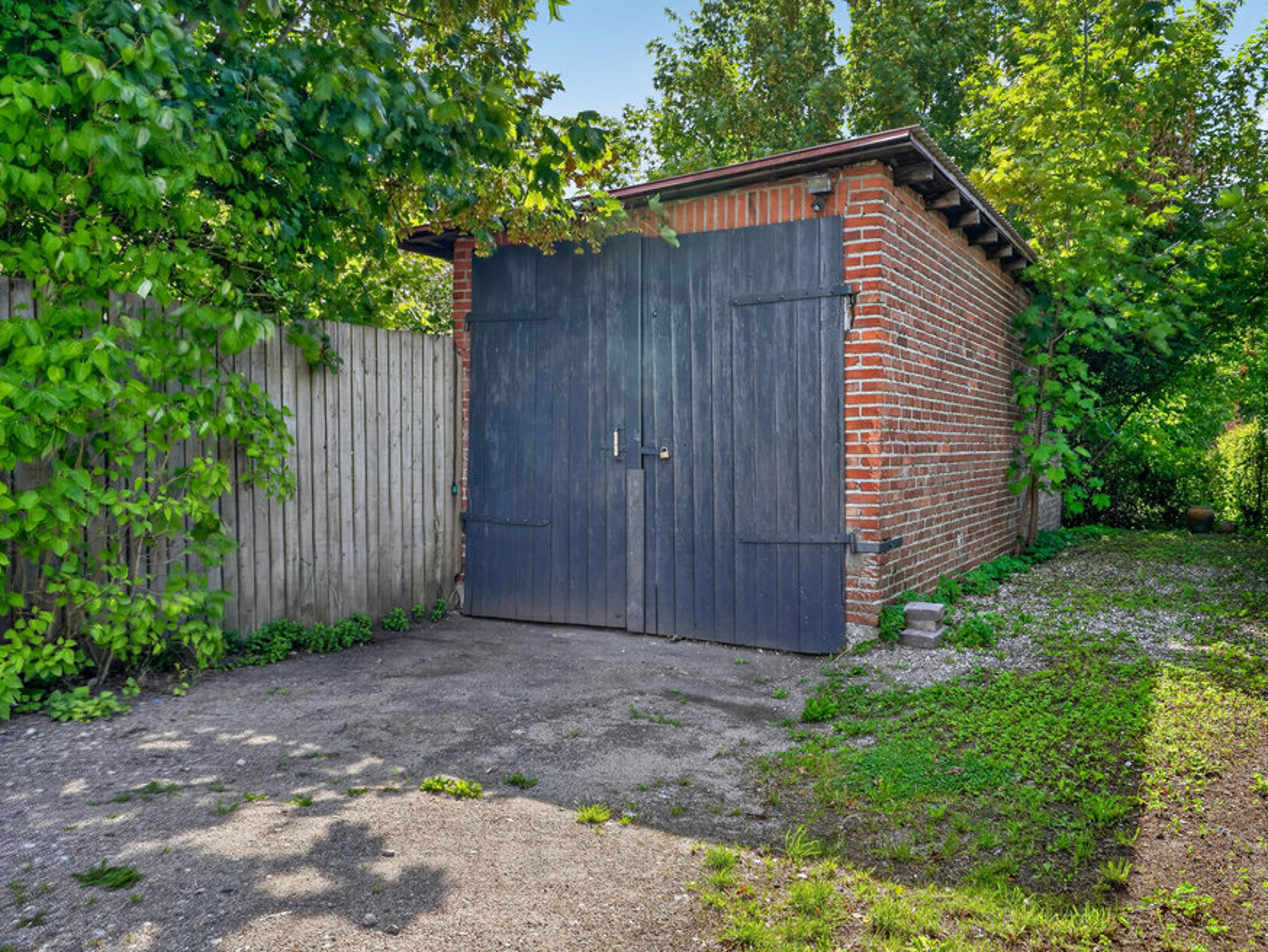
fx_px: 989
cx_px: 627
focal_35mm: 27
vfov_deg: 51.4
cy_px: 476
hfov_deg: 65.3
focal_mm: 24
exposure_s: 1/80
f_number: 9
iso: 400
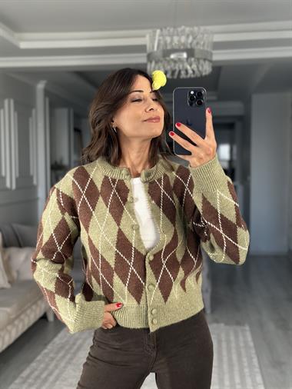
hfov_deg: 30.3
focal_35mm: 48
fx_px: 539
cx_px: 146
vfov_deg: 39.6
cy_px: 194
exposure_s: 1/213
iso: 80
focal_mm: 6.86
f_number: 1.78
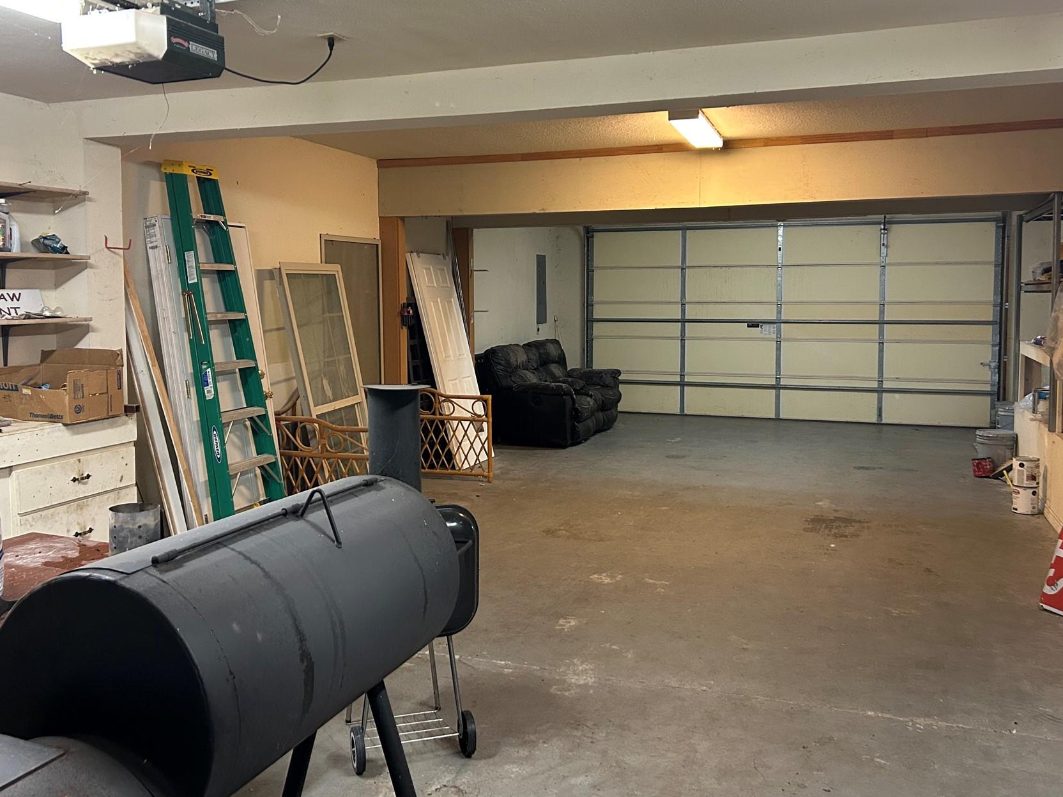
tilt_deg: -4.0
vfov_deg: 44.1
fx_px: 983
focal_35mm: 32
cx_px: 517
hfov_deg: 56.8
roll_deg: +0.2
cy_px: 345
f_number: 1.5
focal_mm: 5.7
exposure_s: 1/60
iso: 320
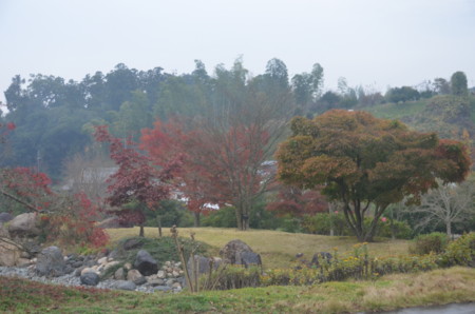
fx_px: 790
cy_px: 157
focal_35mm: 60
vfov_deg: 22.5
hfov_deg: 33.5
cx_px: 238
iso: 720
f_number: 4.5
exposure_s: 1/60
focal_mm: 40
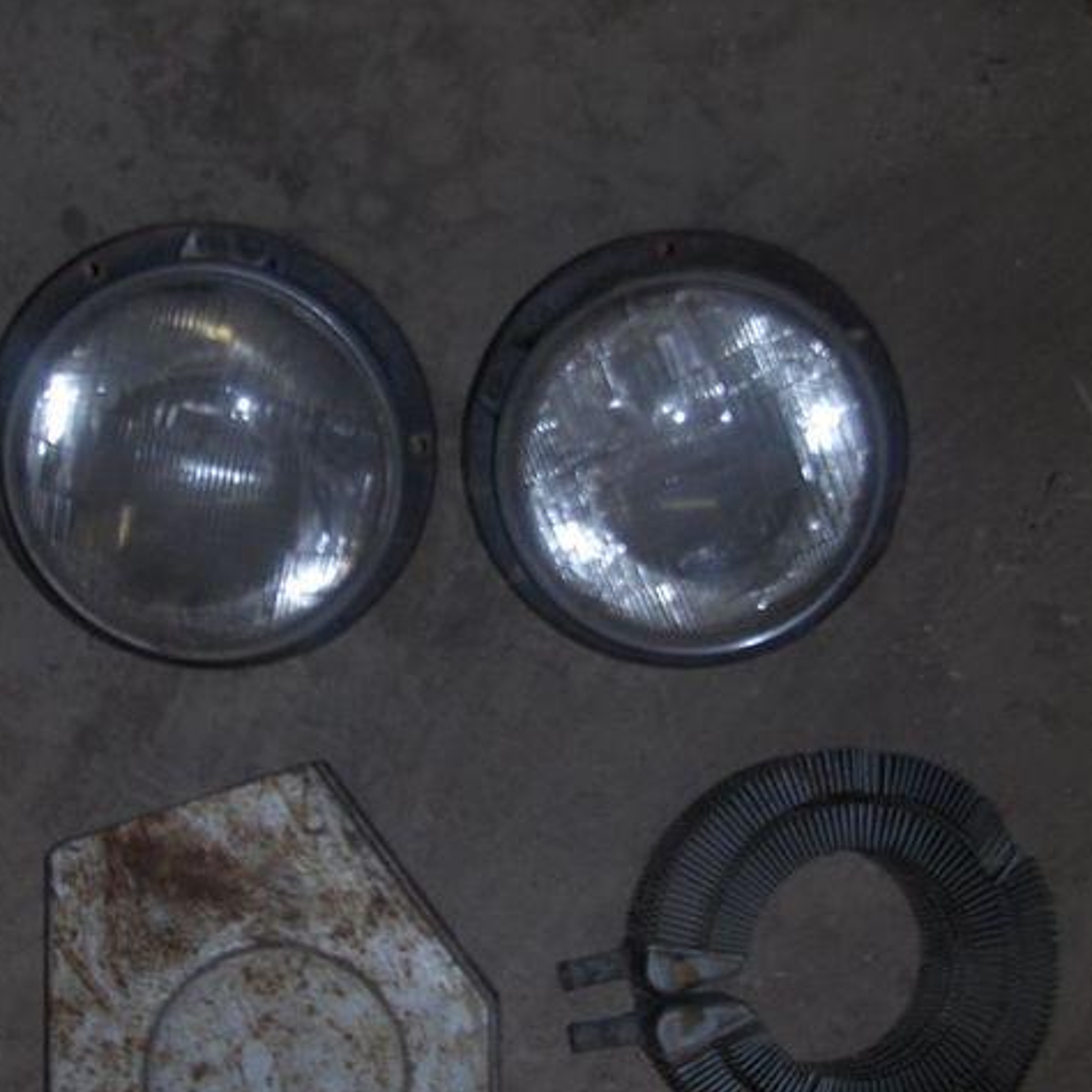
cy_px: 548
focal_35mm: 49
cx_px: 426
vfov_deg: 34.7
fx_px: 1749
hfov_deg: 34.5
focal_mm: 6.5
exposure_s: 1/60
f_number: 3.5
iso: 100
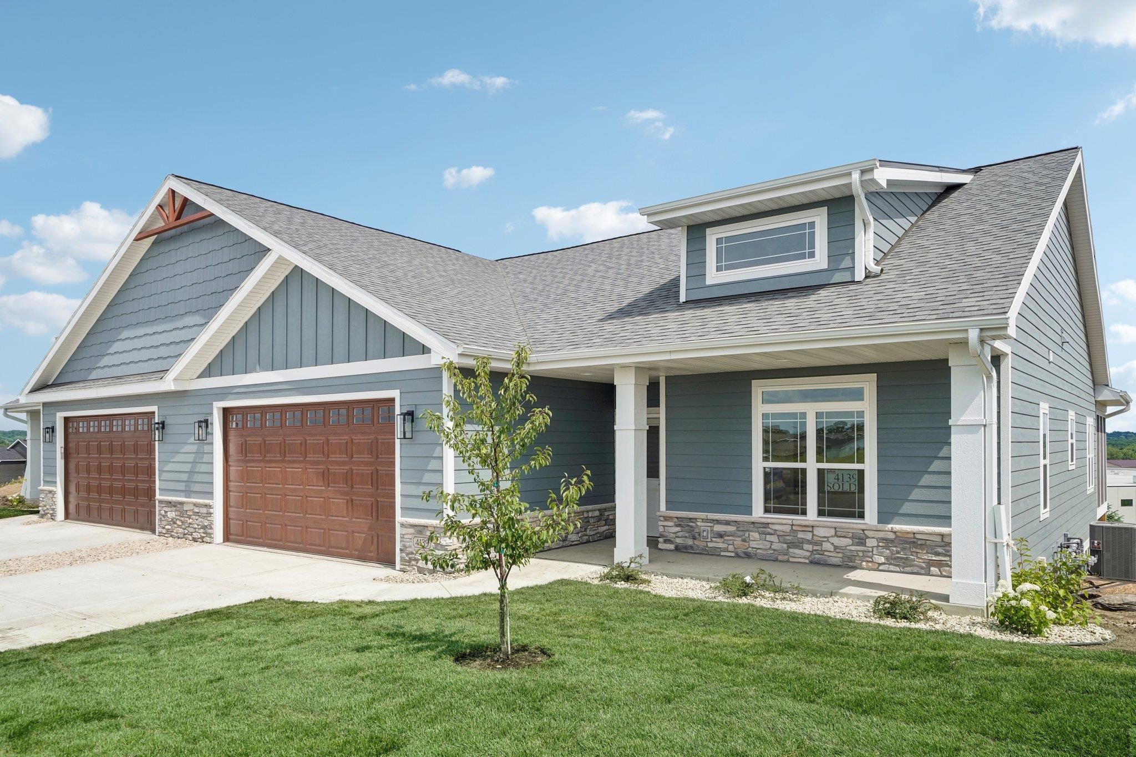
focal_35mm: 24
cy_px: 378
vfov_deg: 53.1
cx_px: 568
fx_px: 757
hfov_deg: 73.7
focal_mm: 24
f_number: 8
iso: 320
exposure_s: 1/500
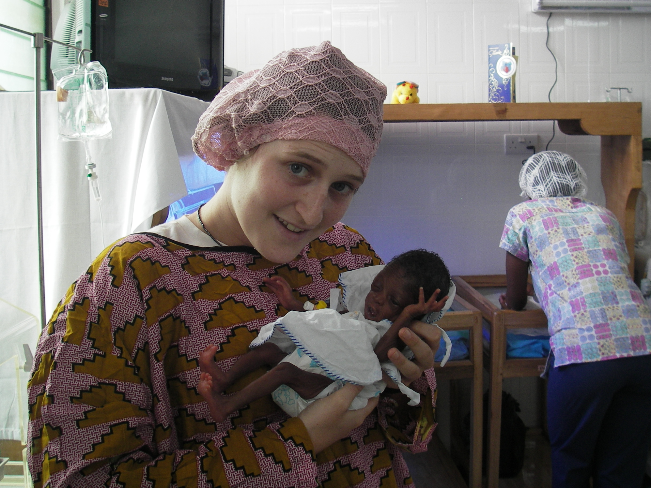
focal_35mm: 39
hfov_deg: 47.9
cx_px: 328
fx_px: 734
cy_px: 239
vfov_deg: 36.8
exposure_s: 1/30
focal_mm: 6.3
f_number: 3.3
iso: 64
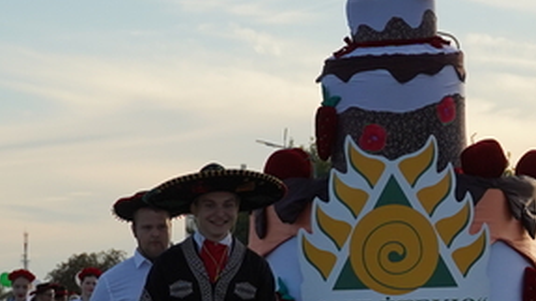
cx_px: 658
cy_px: 219
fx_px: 3380
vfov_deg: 5.1
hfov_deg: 8.9
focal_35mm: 238
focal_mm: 53
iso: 500
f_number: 5
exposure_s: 1/2000
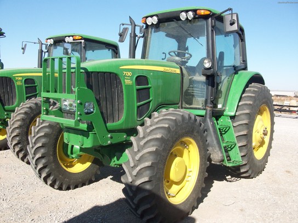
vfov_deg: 41.8
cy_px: 112
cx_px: 149
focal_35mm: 34
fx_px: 293
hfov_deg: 54.0
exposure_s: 1/240
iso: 64
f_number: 5.5
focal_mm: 5.7
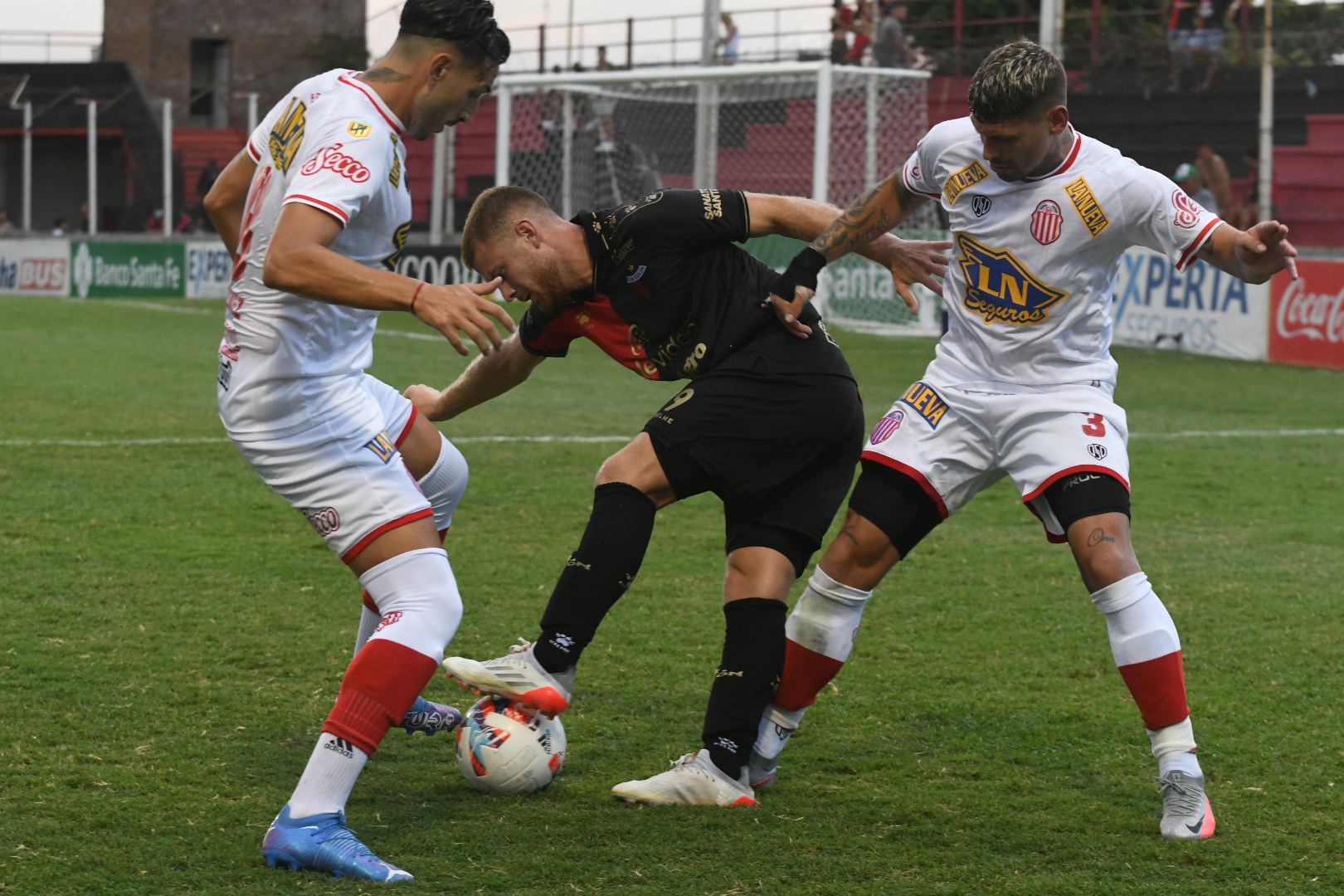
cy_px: 448
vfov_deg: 13.0
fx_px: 3920
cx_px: 672
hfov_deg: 19.5
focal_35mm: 105
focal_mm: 70
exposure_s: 1/1000
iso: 2000
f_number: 4.5
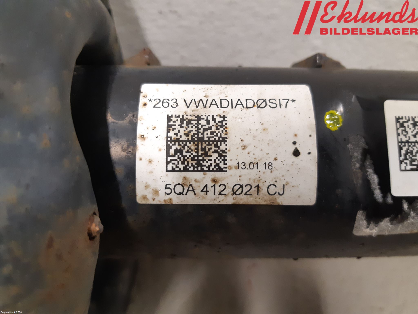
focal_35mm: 26
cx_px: 209
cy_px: 157
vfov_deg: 53.1
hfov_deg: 67.3
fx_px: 314
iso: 250
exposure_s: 1/33
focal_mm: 3.93
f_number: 1.7
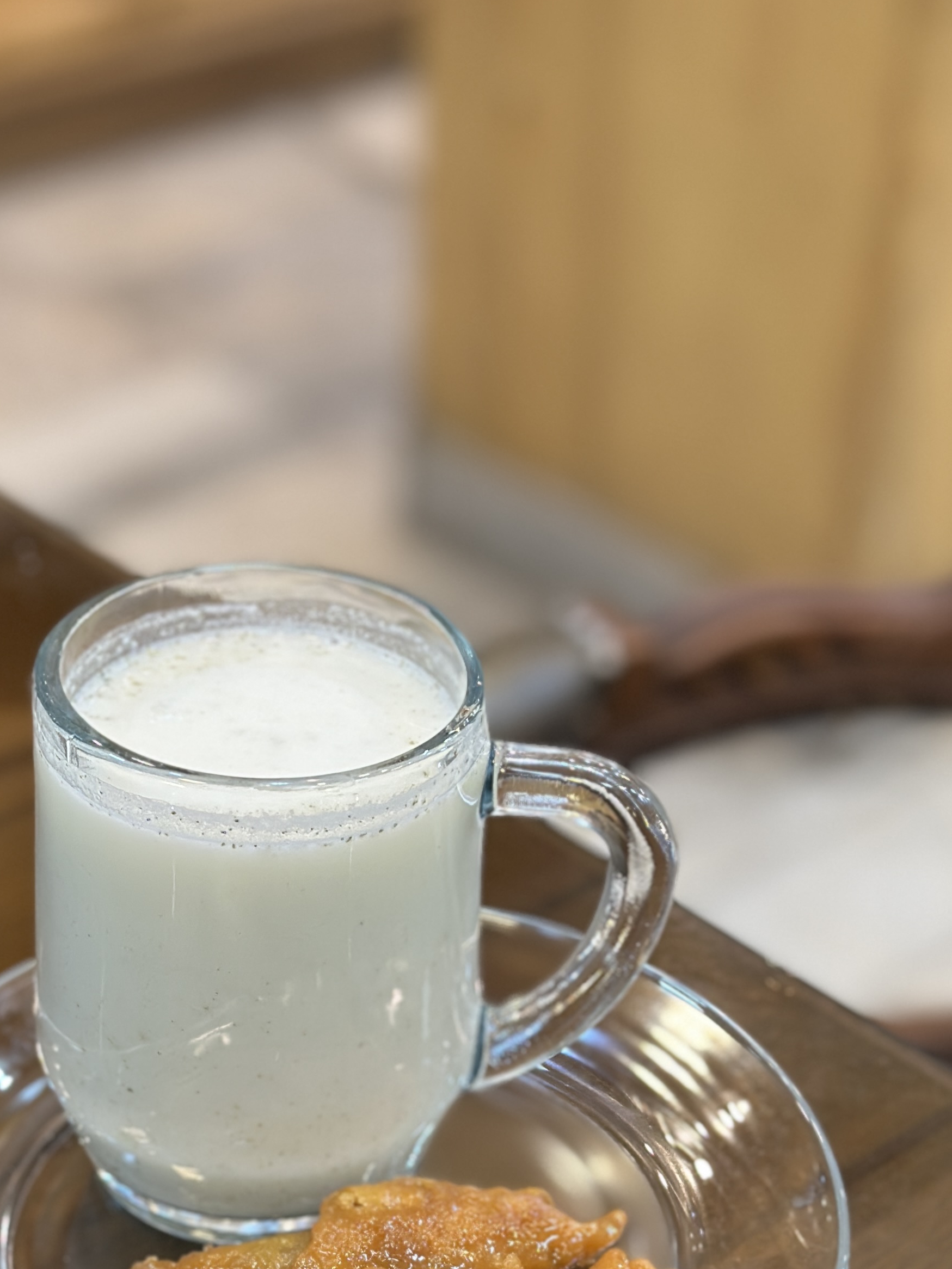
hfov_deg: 17.8
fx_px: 3044
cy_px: 793
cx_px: 408
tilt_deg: -32.8
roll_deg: -1.0
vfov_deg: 23.5
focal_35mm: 83
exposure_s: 1/100
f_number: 1.78
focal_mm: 6.86
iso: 160
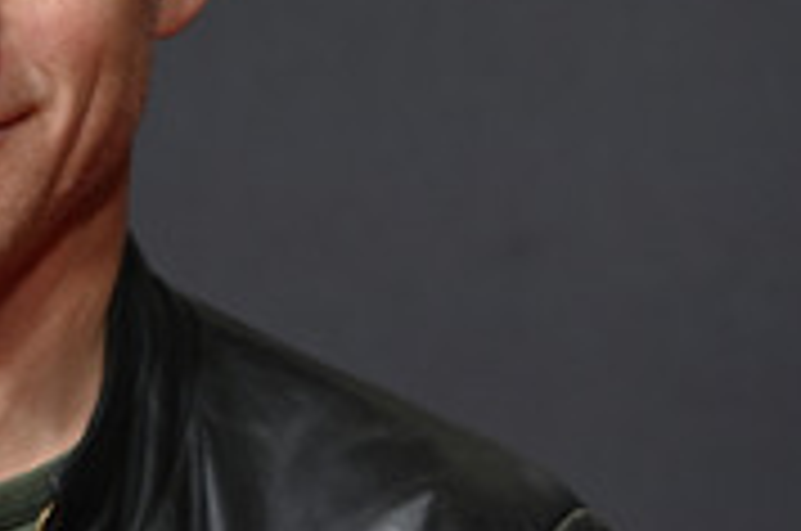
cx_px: -178
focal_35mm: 457
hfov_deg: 4.5
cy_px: 68
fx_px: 10150
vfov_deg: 3.0
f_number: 5
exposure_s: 1/320
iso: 1250
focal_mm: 180
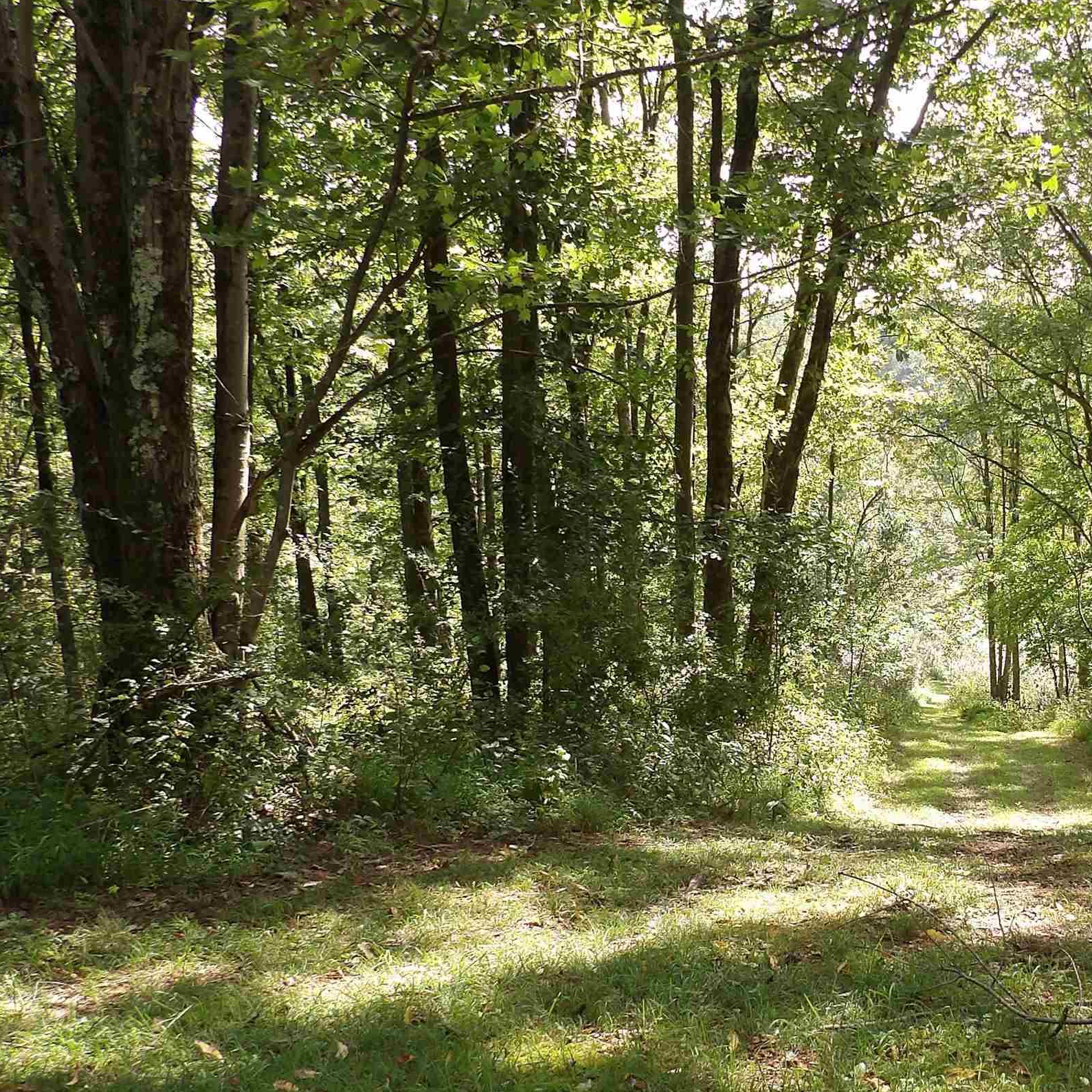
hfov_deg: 38.7
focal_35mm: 41
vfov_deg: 40.8
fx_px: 1463
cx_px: 933
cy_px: 633
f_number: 3.2
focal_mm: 4.3
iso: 100
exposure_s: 1/139
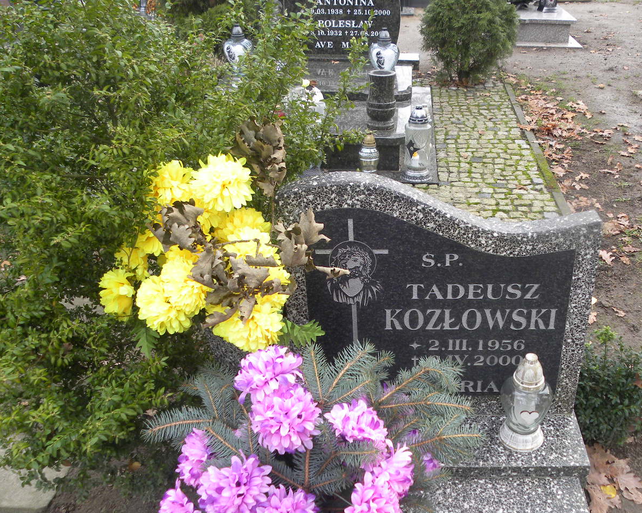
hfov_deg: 52.6
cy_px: 225
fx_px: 646
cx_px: 375
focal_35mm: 34
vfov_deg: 43.3
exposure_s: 1/82.8
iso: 101
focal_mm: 4.6
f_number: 2.8
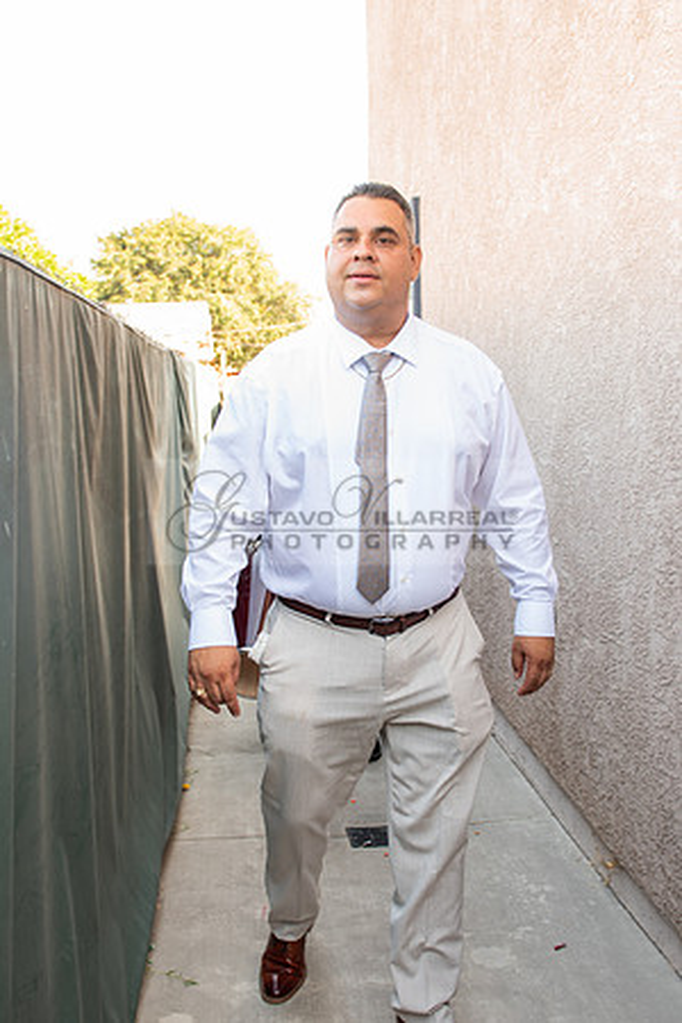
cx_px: 341
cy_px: 512
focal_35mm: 36
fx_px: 1026
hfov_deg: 36.8
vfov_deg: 53.0
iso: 200
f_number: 4
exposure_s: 1/80
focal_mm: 24
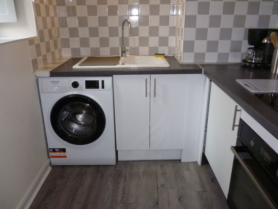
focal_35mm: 28
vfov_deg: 49.7
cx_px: 139
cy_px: 104
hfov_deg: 63.4
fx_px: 225
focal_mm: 5
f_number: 3.1
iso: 250
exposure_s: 1/60
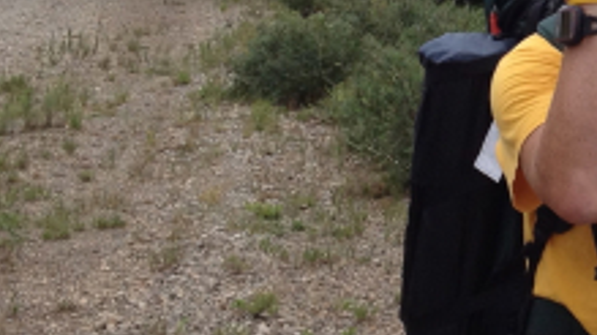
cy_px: -33
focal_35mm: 139
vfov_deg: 8.6
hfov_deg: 14.8
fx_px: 2200
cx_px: 780
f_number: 2.4
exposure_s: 1/673
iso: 64
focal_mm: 4.28
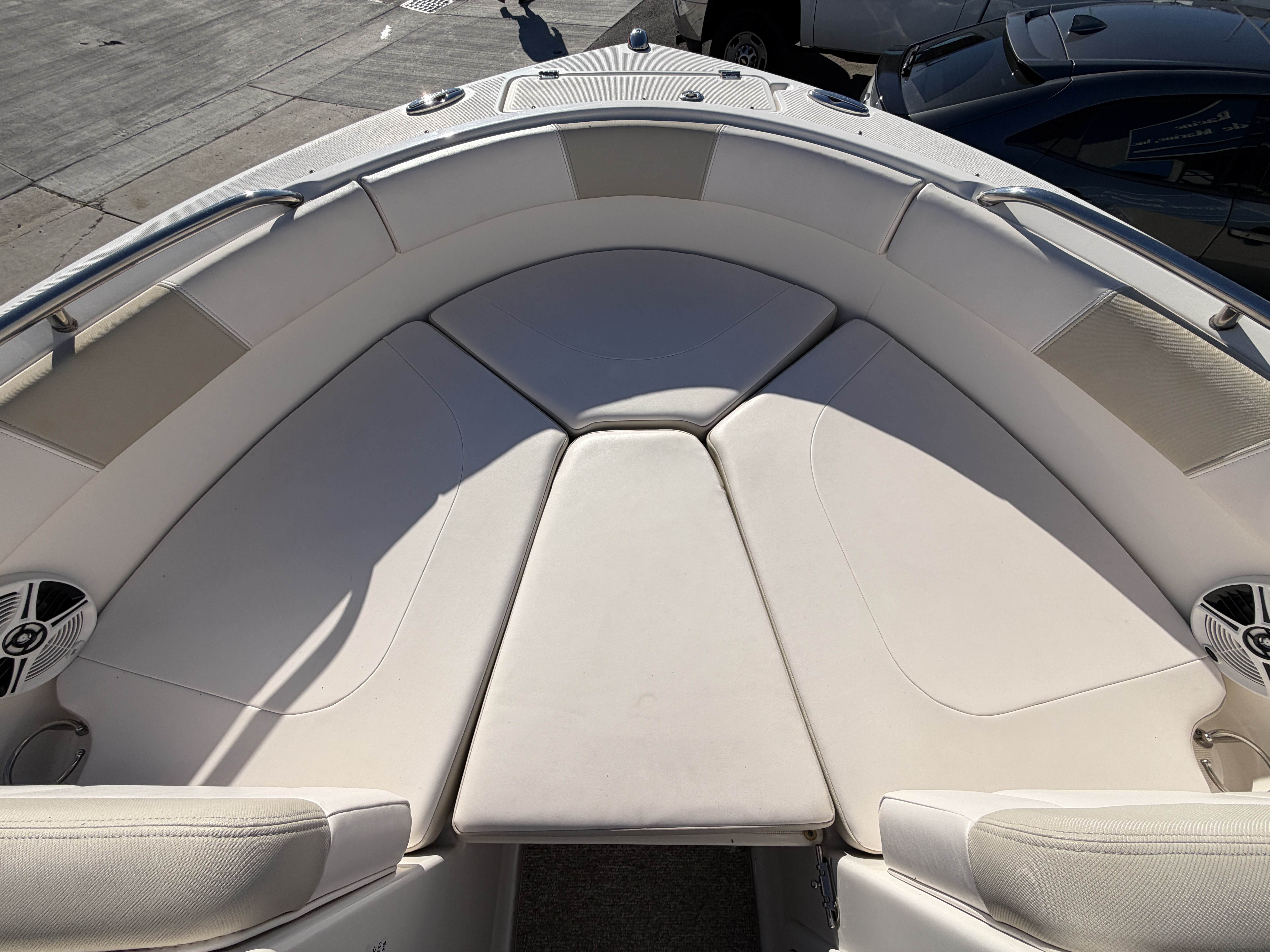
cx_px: 635
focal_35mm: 14
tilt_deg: -56.7
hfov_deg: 102.1
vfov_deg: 85.7
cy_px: 476
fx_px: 514
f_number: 2.2
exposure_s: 1/1961
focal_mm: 2.22
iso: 20
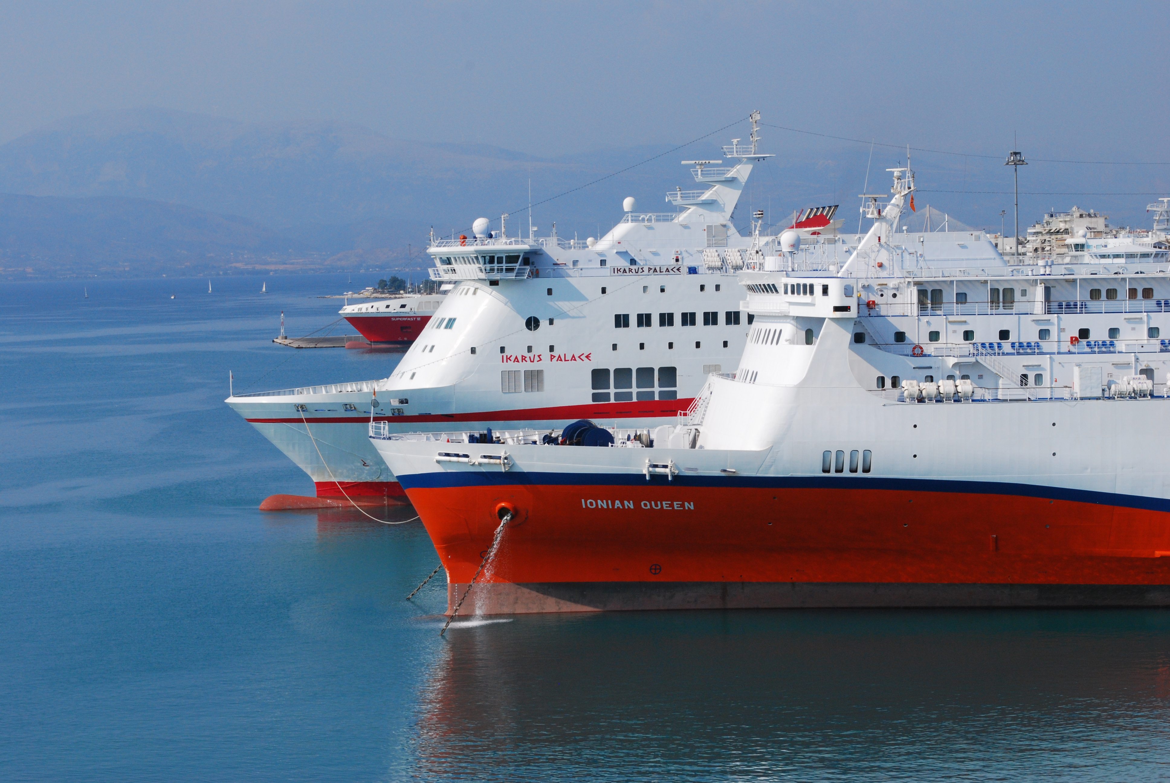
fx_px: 2684
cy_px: 392
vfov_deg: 16.6
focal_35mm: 82
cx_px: 585
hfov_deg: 24.6
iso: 400
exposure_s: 1/640
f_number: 13
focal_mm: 55
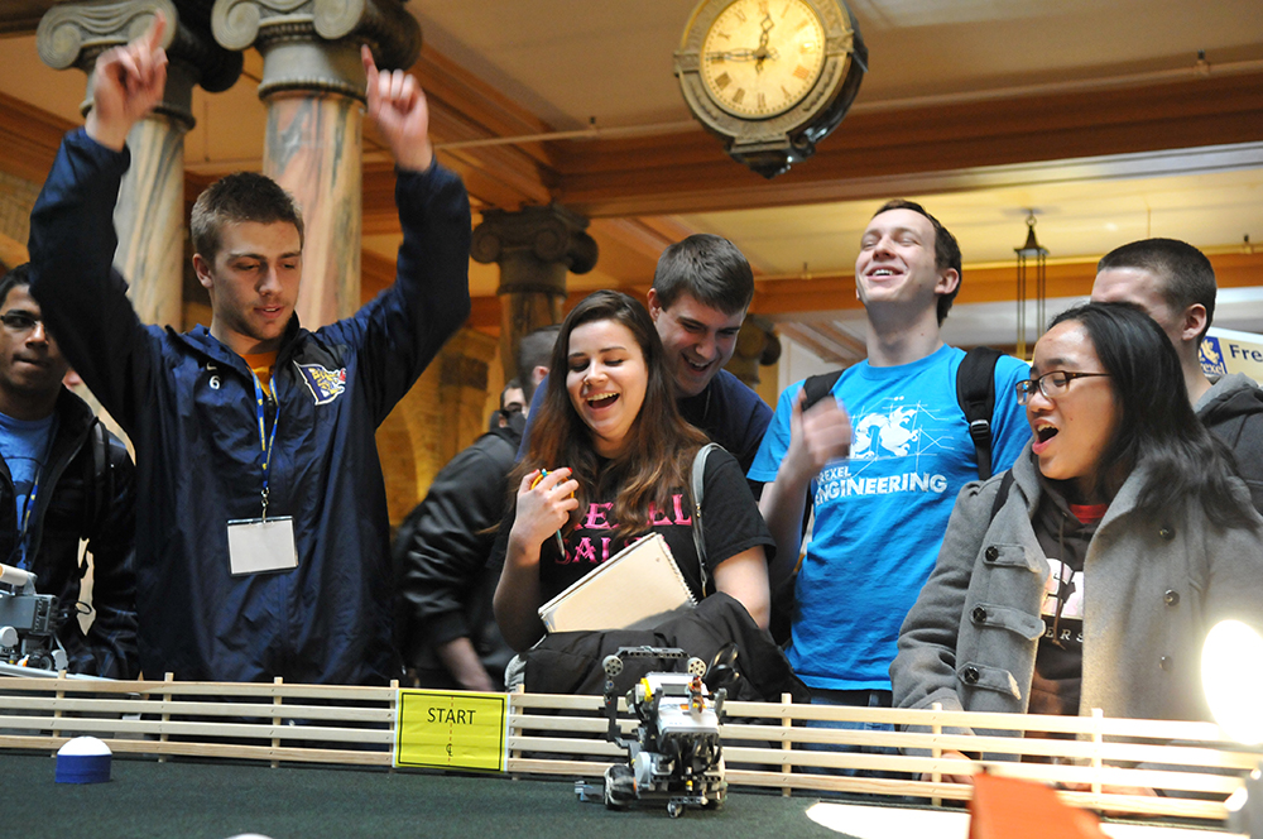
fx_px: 1682
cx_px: 632
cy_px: 420
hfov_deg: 41.2
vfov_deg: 28.0
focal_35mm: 48
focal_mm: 32
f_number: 3.5
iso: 1600
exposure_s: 1/60
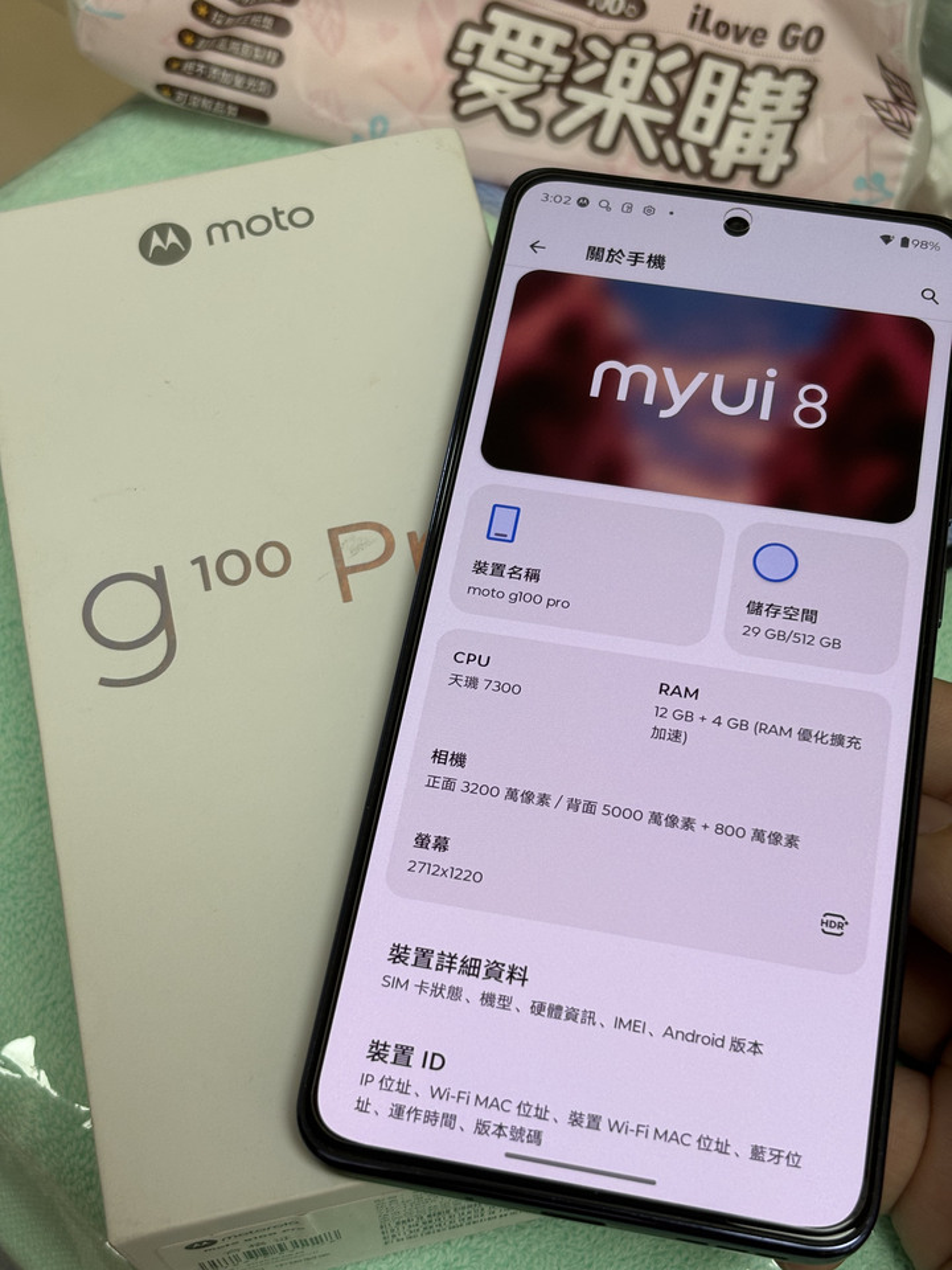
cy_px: 635
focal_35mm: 52
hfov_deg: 28.0
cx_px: 476
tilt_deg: -59.6
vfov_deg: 36.8
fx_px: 1907
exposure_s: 1/60
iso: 50
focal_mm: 5.96
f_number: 1.6
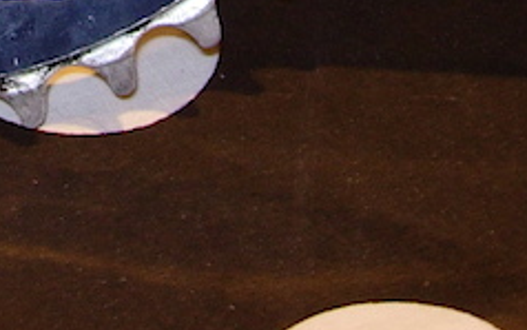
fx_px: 2486
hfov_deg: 11.9
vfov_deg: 7.1
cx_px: -49
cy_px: -481
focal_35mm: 173
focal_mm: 7.8
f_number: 4.8
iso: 79
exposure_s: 1/3.7
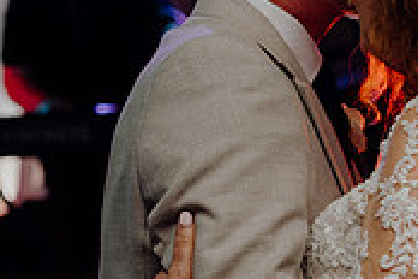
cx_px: 346
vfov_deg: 7.1
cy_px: 155
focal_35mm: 193
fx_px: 2241
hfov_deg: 10.6
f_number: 3.5
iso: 2500
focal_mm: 58
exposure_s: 1/200
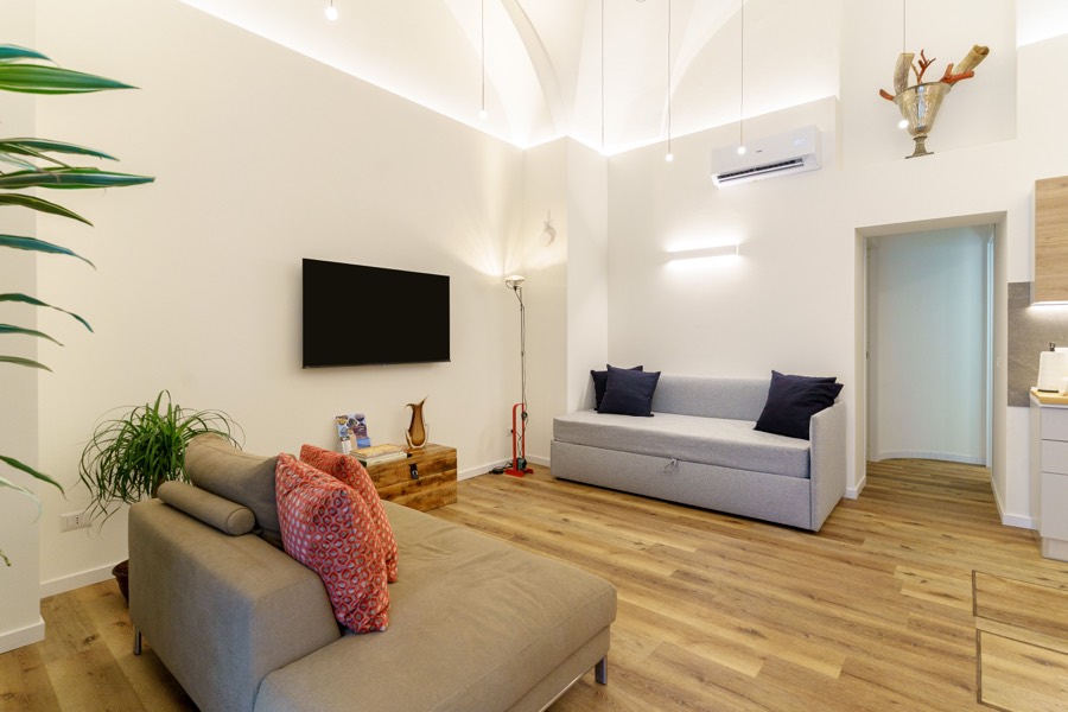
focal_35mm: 17
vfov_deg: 70.4
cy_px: 356
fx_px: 504
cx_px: 534
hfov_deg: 93.3
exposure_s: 1/60
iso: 1250
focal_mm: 17
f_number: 5.6
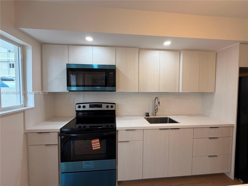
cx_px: 124
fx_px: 100
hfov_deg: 102.1
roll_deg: -0.3
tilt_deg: -1.7
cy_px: 93
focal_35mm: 14
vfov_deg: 85.7
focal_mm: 2.22
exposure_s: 1/120
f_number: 2.2
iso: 160
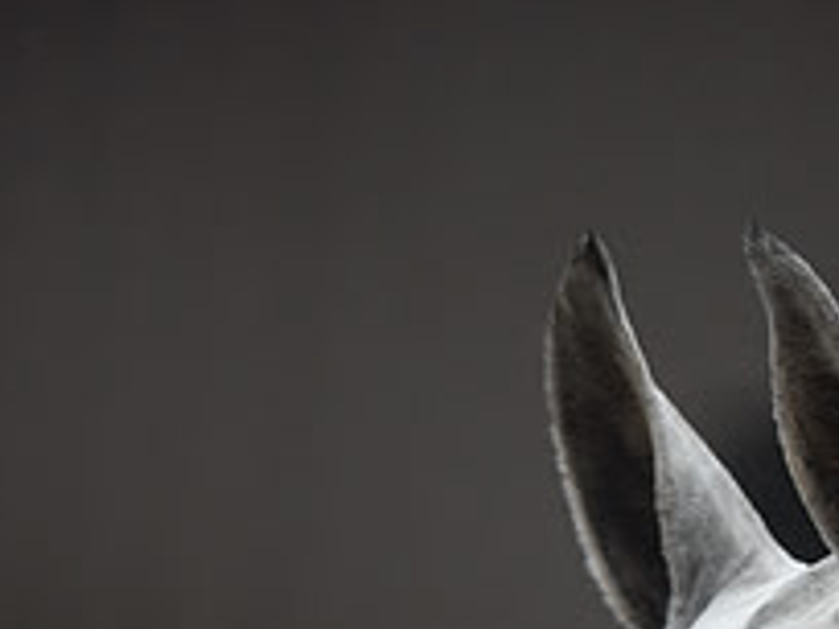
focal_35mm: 520
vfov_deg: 2.8
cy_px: 1188
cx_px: 613
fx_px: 12603
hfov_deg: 3.8
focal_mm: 190
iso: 1600
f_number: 2.8
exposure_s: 1/800
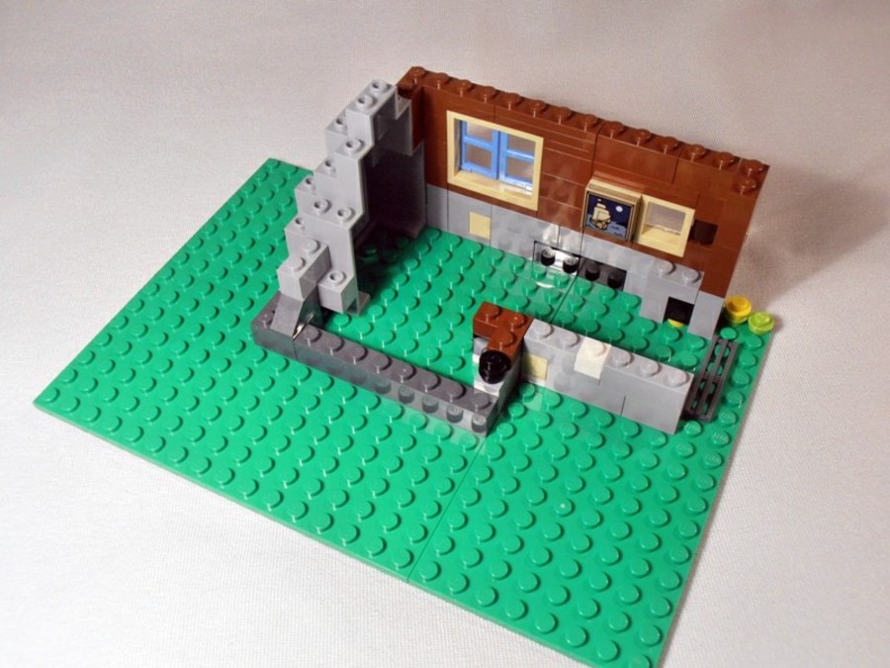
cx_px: 445
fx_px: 951
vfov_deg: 38.7
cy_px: 334
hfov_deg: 50.1
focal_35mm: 37
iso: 125
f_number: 3.9
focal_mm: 6.61
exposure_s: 1/30
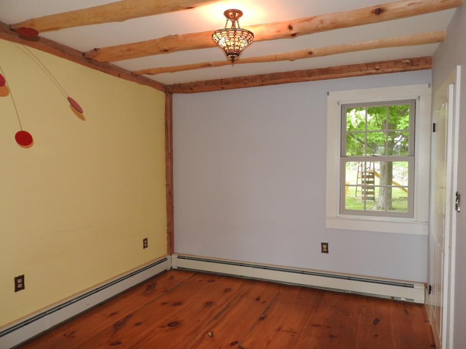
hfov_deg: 71.6
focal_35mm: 24
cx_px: 233
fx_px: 323
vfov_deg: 56.8
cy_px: 174
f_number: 3.3
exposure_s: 1/30
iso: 200
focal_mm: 4.3
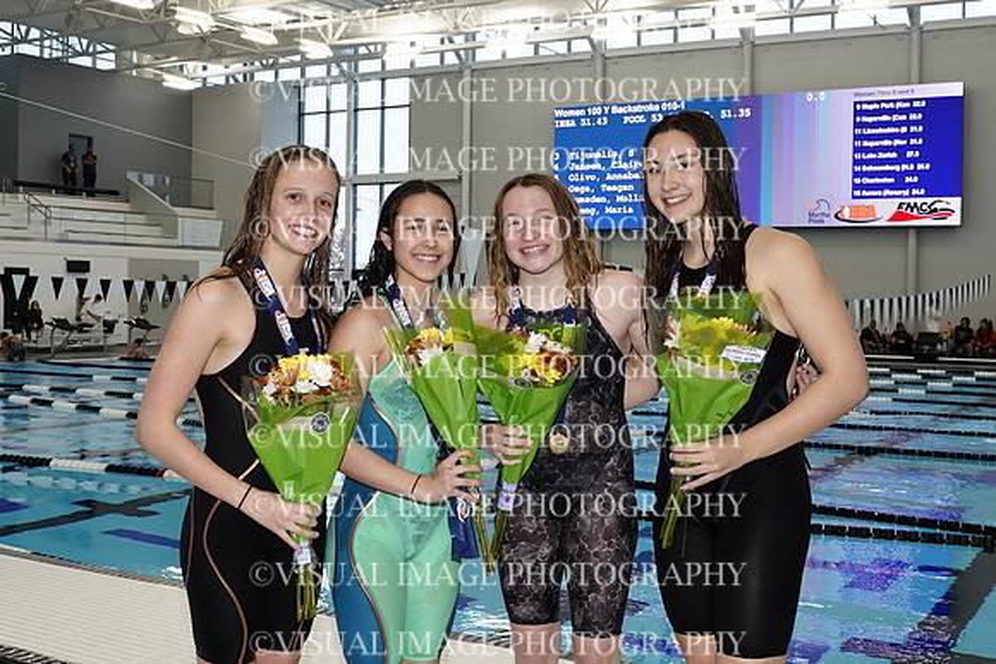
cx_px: 498
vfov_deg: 29.9
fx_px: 1245
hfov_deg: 43.6
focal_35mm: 45
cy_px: 332
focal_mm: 30
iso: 1250
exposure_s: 1/200
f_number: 5.6
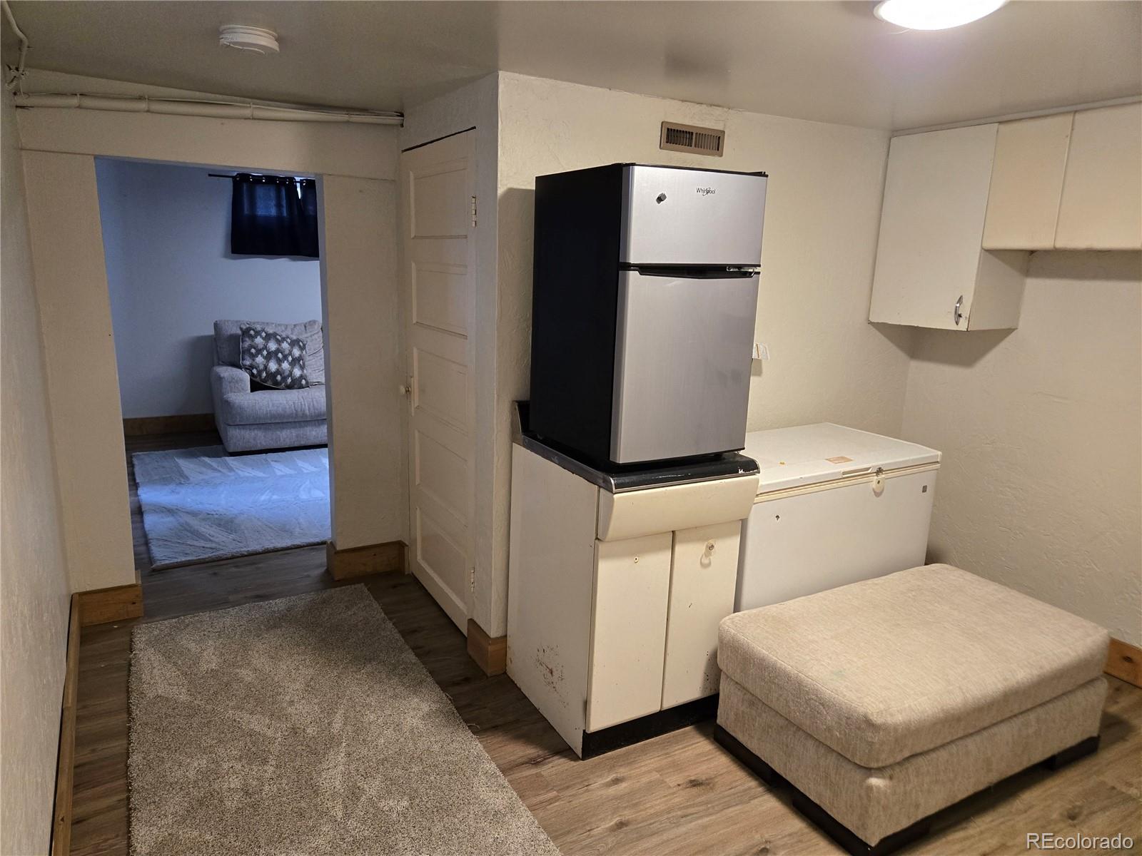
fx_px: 759
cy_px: 428
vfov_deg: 58.9
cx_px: 571
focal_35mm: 23
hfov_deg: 73.9
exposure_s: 1/120
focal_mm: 5.4
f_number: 1.8
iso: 500
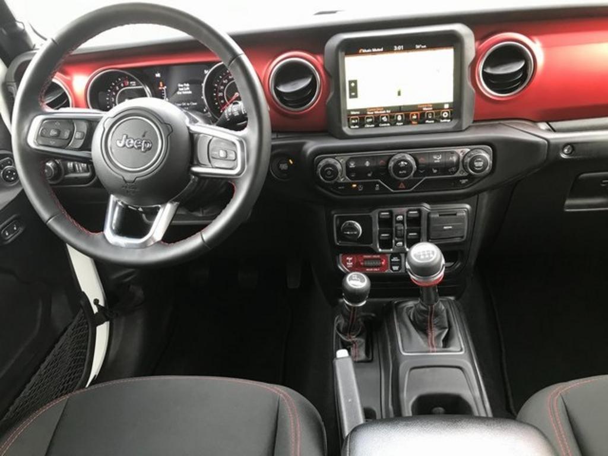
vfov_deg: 49.7
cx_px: 304
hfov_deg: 63.4
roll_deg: +4.2
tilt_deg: -26.3
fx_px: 492
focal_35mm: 28
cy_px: 228
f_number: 1.8
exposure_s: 1/24
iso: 40
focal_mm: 3.99
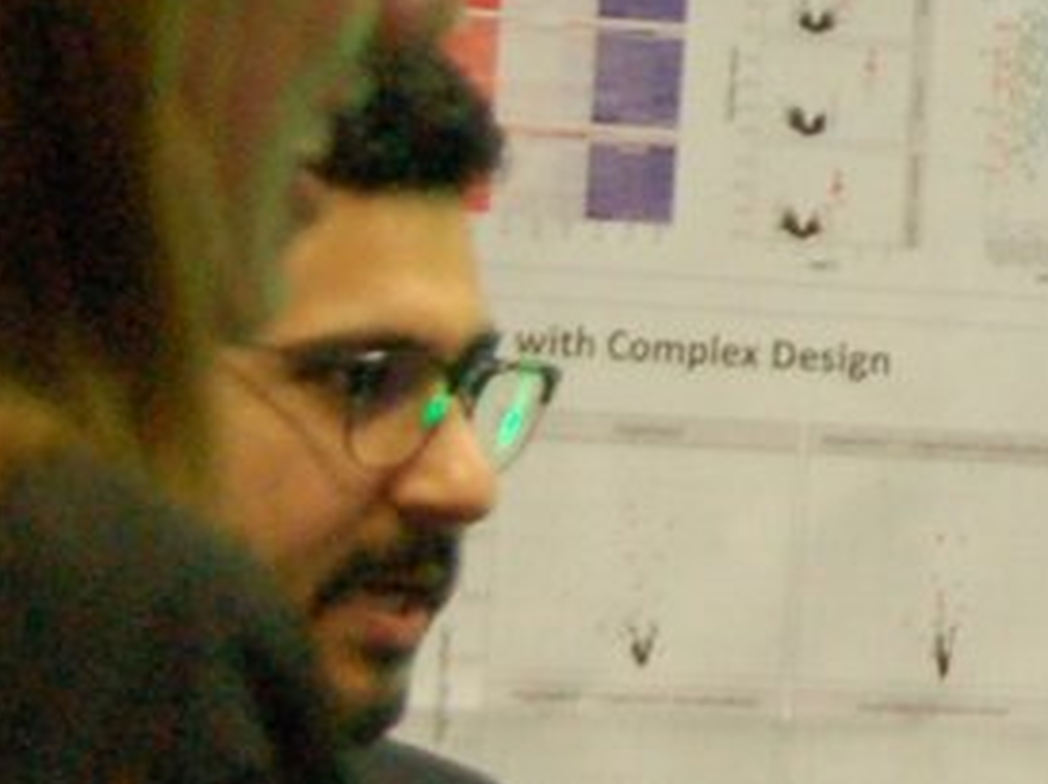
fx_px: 8606
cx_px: 2448
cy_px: -11
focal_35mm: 285
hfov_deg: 6.6
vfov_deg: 5.2
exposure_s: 1/125
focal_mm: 27
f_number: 3.5
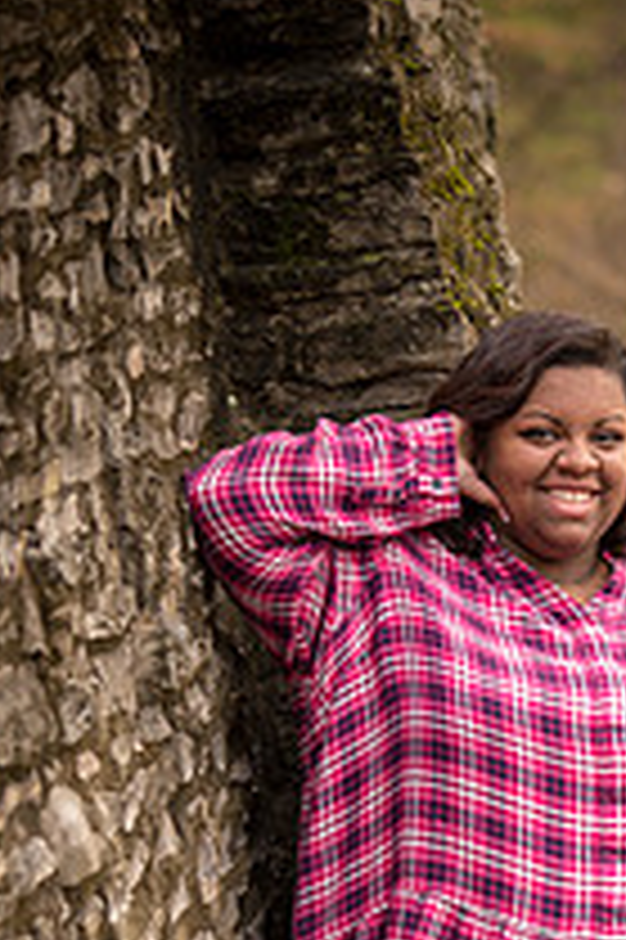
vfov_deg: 9.0
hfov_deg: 6.1
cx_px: 608
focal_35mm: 226
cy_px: 985
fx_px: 5904
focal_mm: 105
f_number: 2.8
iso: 200
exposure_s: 1/100
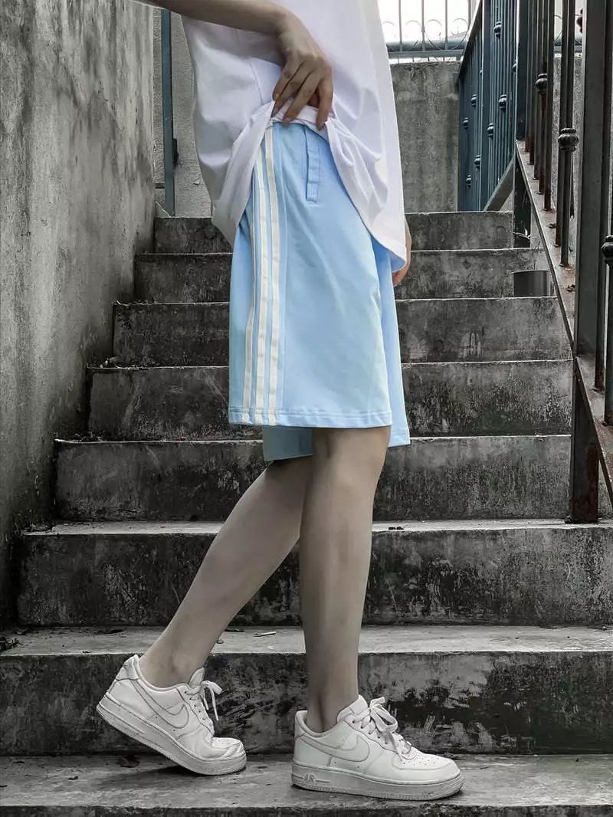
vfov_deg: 36.8
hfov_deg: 28.0
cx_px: 306
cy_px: 408
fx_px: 1227
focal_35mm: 52
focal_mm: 6
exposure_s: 1/120
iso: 50
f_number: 2.4
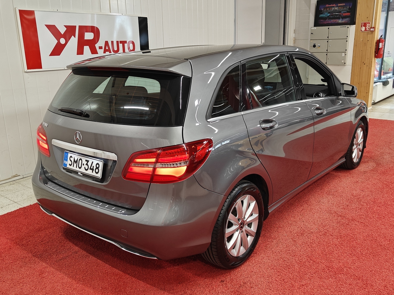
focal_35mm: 33
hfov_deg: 55.4
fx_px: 376
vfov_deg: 42.9
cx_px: 197
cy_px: 148
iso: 125
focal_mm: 5.59
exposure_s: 1/100
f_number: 1.8
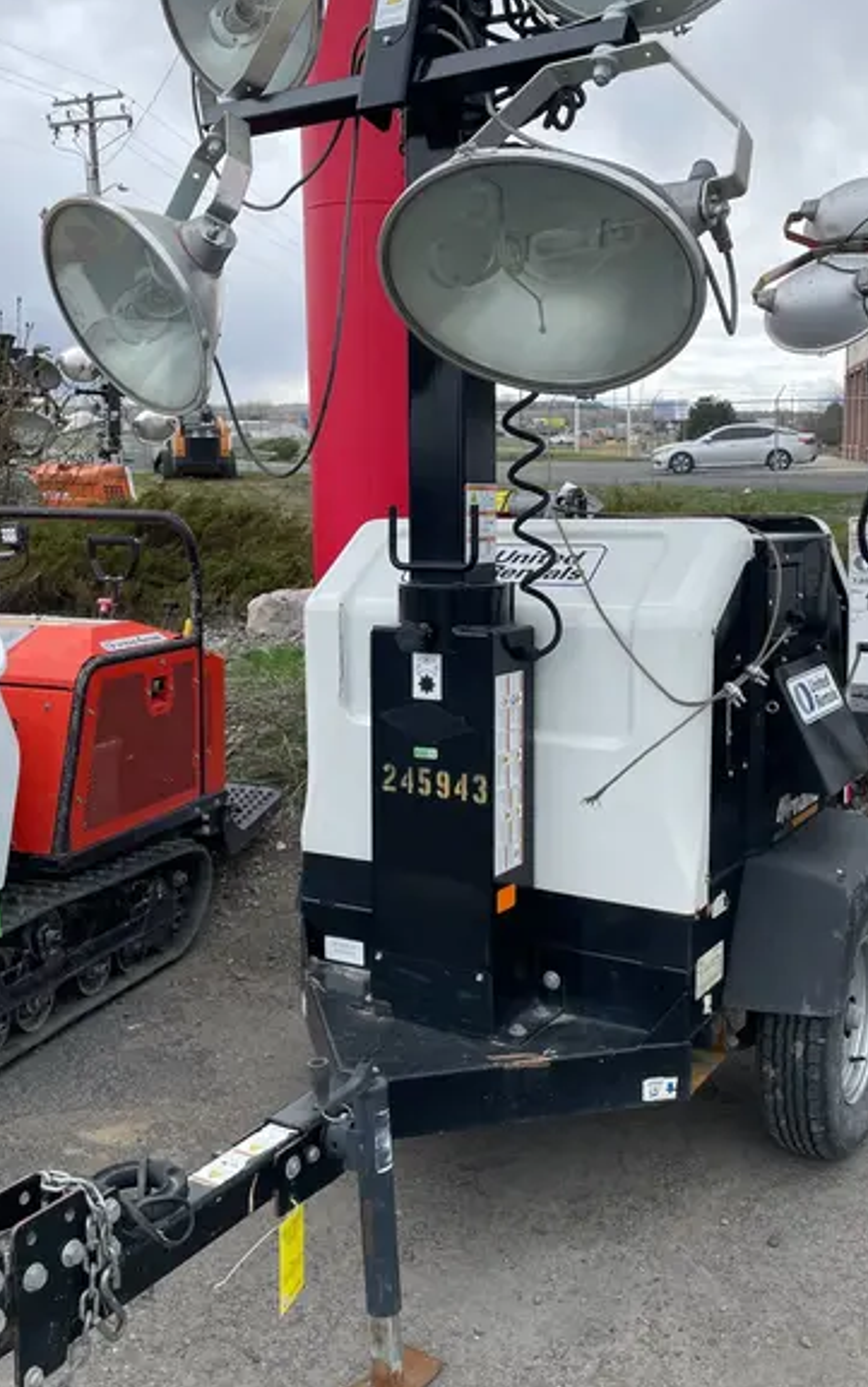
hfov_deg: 36.3
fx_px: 1324
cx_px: 430
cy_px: 655
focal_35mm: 35
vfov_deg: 55.3
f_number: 1.6
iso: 32
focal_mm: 4.2
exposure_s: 1/1553
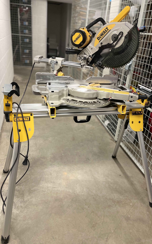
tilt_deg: -25.8
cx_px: 79
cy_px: 124
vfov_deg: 66.5
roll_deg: -5.7
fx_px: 186
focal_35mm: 28
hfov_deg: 44.5
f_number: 1.6
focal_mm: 4.2
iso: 125
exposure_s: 1/50
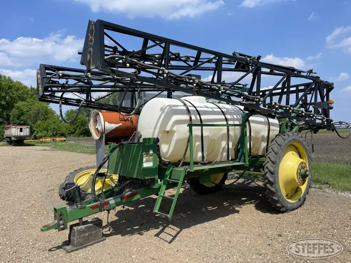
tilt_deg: +0.9
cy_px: 132
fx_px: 264
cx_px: 176
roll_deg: +1.0
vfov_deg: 53.1
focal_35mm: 26
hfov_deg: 67.3
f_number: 1.6
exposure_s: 1/3559
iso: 32
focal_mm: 5.1
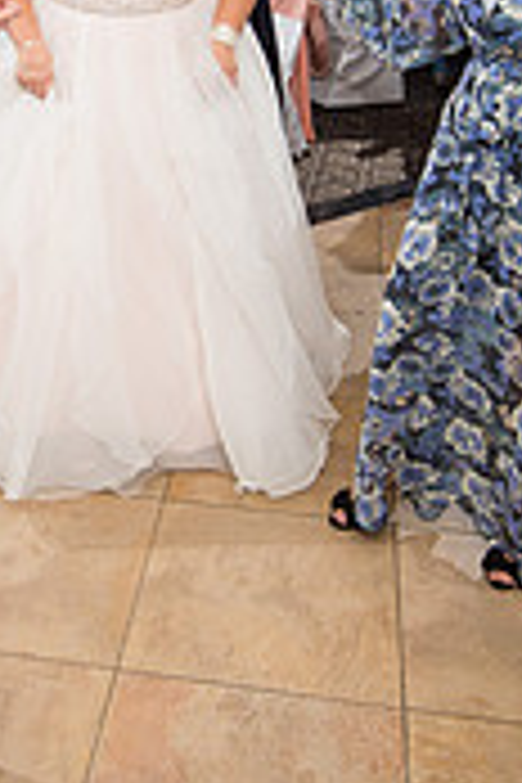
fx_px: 1066
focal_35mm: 49
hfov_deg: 27.1
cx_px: 115
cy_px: 153
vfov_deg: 38.8
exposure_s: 1/125
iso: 800
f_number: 5.6
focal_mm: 19
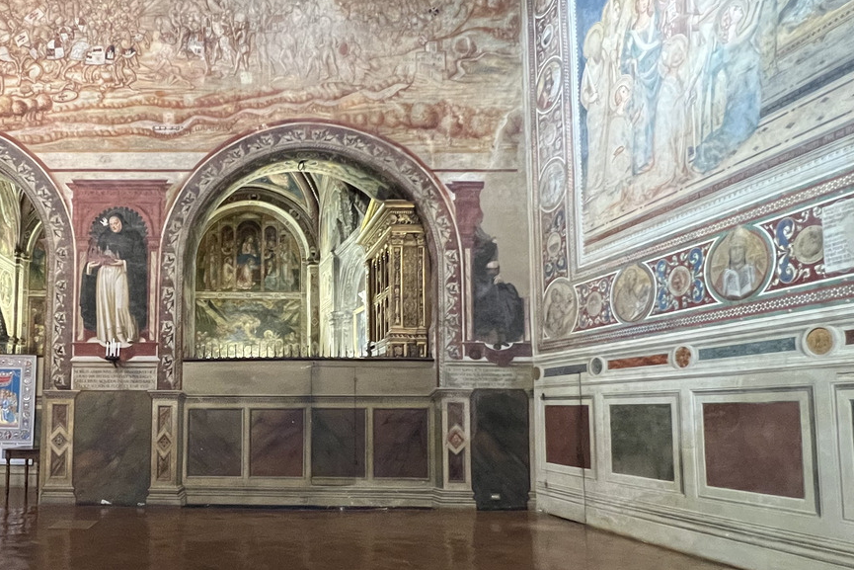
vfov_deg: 50.6
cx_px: 230
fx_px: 593
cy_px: 366
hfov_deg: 67.7
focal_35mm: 25
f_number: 1.8
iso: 800
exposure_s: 1/33
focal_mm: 1.57
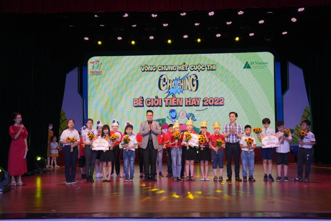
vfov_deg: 29.2
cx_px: 166
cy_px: 110
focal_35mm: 46
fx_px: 423
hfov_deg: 42.7
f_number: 2.8
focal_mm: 46
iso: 100
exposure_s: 1/100
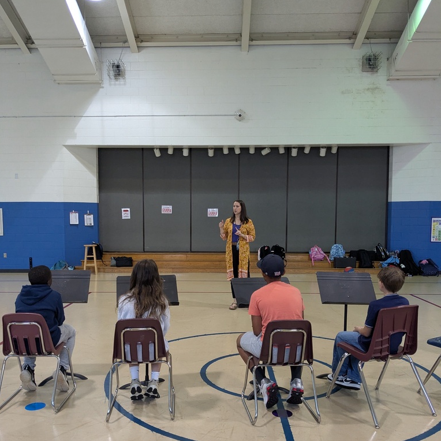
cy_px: 256
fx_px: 461
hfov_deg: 51.1
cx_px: 220
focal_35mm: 32
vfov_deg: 50.9
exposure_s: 1/120
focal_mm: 4.38
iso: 341
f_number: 1.73
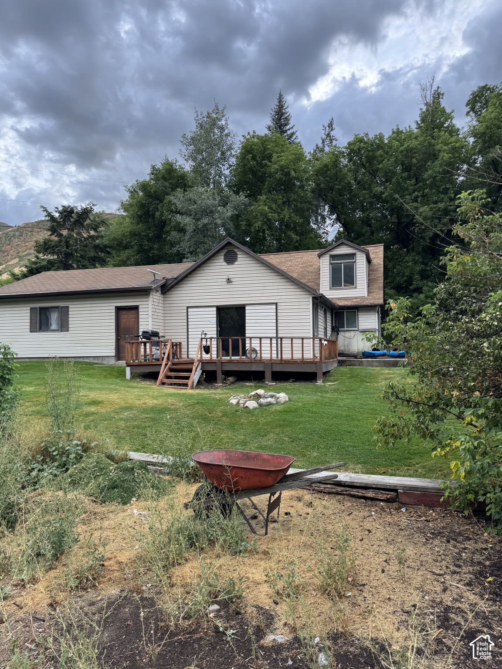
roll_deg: -0.5
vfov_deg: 71.6
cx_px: 251
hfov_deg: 56.8
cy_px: 334
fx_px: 464
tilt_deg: +2.5
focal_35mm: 24
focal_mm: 6.76
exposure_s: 1/176
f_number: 1.78
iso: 64
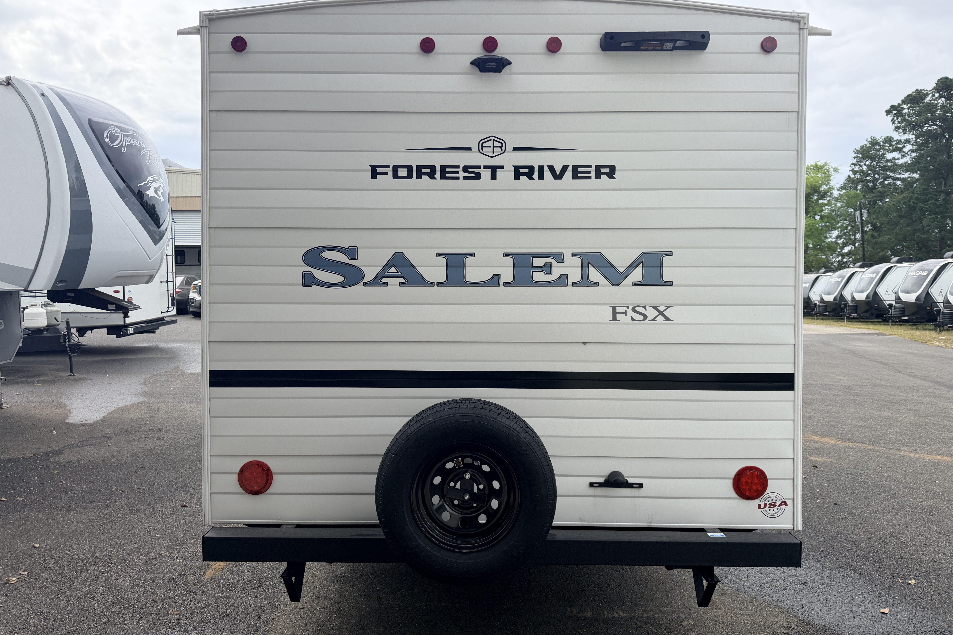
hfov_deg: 71.5
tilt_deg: +0.5
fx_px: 662
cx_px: 477
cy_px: 298
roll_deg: +1.2
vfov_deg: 51.3
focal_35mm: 25
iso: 100
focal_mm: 6.76
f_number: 1.78
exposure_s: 1/3953
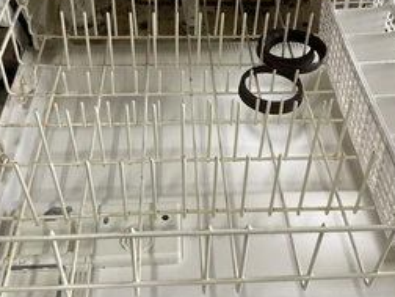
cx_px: 205
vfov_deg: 31.1
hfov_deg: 41.2
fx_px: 525
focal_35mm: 46
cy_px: 86
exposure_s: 1/60
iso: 100
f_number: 1.8
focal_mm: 3
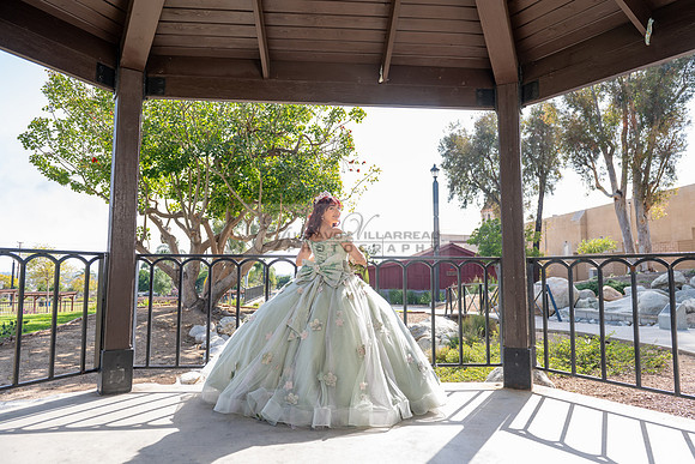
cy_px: 232
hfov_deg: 73.7
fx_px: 463
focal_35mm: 24
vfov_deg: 53.2
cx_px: 348
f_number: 5
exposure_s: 1/250
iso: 200
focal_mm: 24
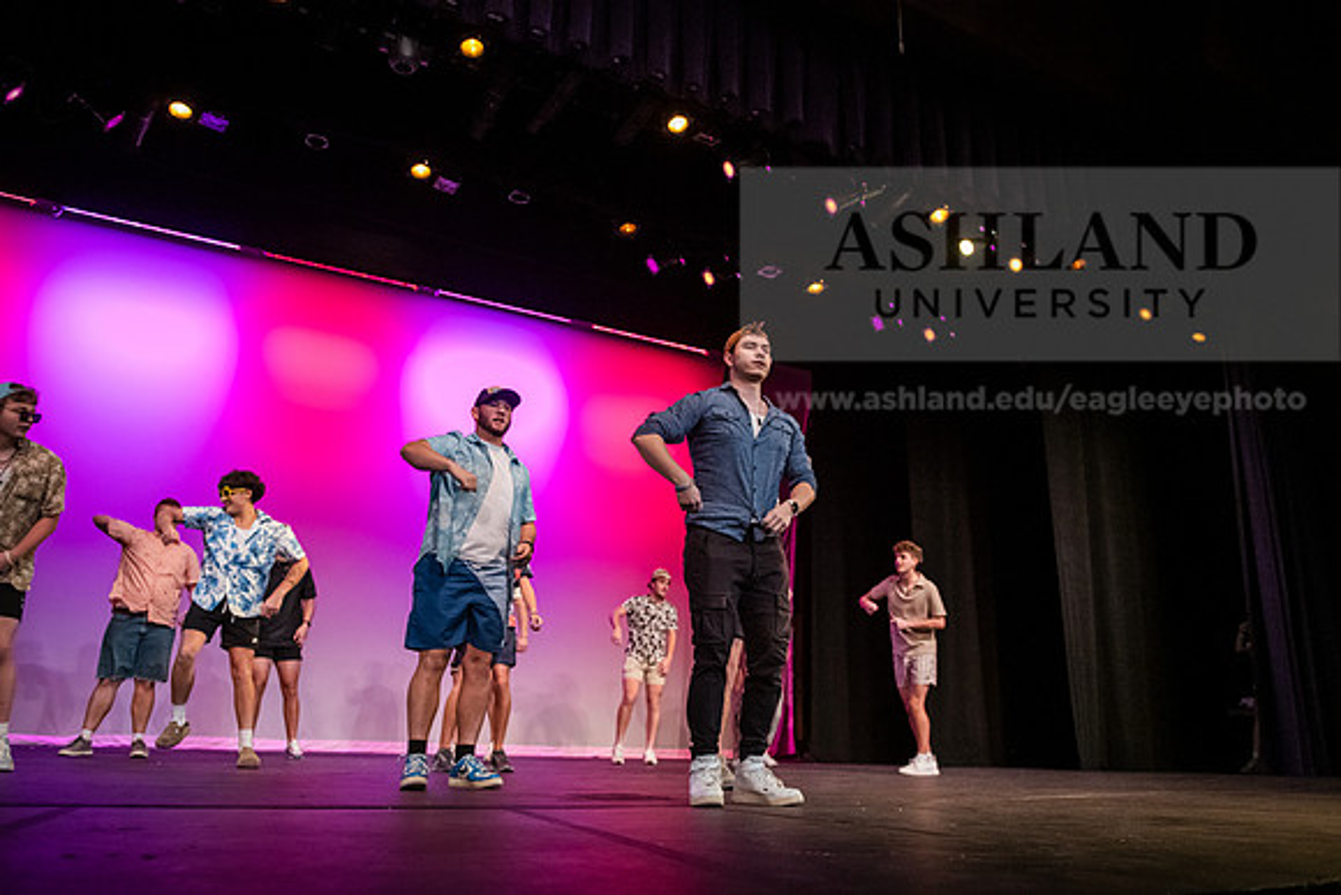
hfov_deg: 65.5
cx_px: 670
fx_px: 1043
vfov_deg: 46.4
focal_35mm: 28
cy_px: 448
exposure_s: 1/250
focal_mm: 28
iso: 4000
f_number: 3.2
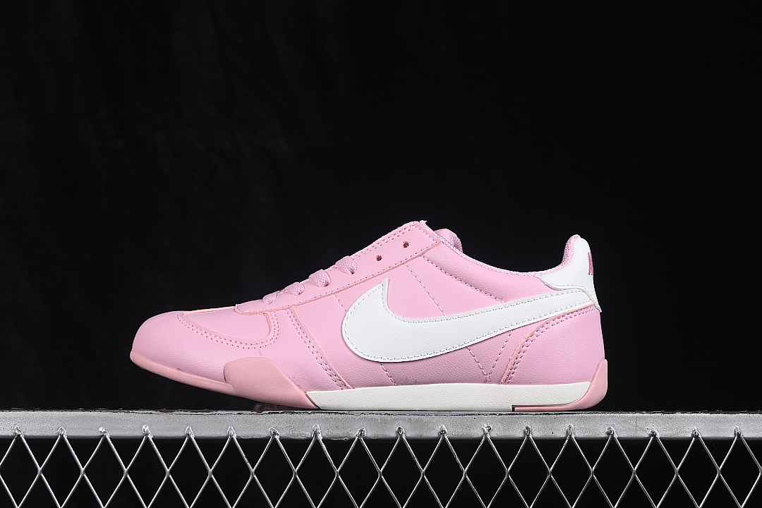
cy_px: 254
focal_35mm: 75
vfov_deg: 18.2
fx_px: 1587
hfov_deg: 27.0
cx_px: 381
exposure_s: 1/80
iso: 160
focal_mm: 50
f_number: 8
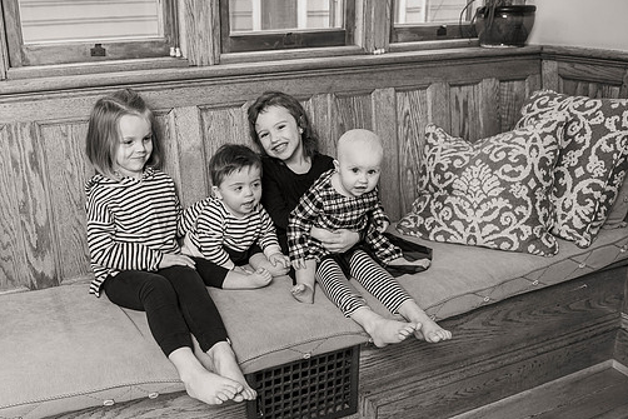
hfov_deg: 53.8
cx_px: 232
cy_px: 216
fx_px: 611
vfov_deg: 37.9
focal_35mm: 35
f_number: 4
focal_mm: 27
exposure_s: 1/160
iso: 500
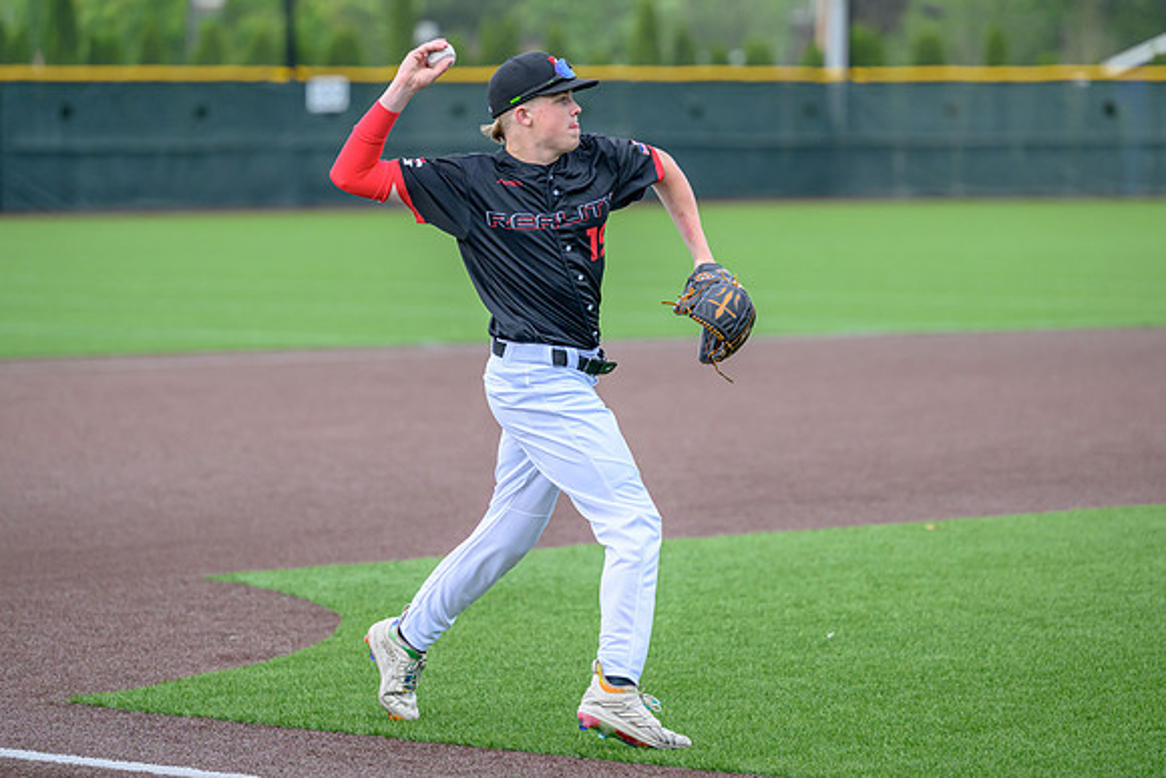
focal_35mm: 179
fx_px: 5789
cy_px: 330
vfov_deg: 7.7
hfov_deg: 11.5
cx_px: 513
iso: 1000
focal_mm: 140
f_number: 2.8
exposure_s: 1/2000
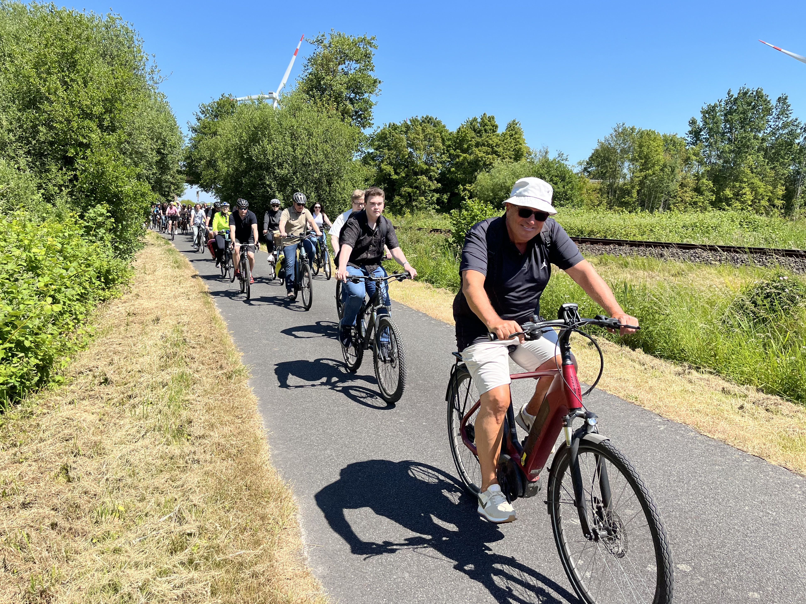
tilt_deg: -6.5
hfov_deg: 65.3
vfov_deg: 51.3
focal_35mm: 27
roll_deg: +0.1
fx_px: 629
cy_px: 292
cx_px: 392
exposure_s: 1/2268
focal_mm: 5.1
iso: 50
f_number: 1.6
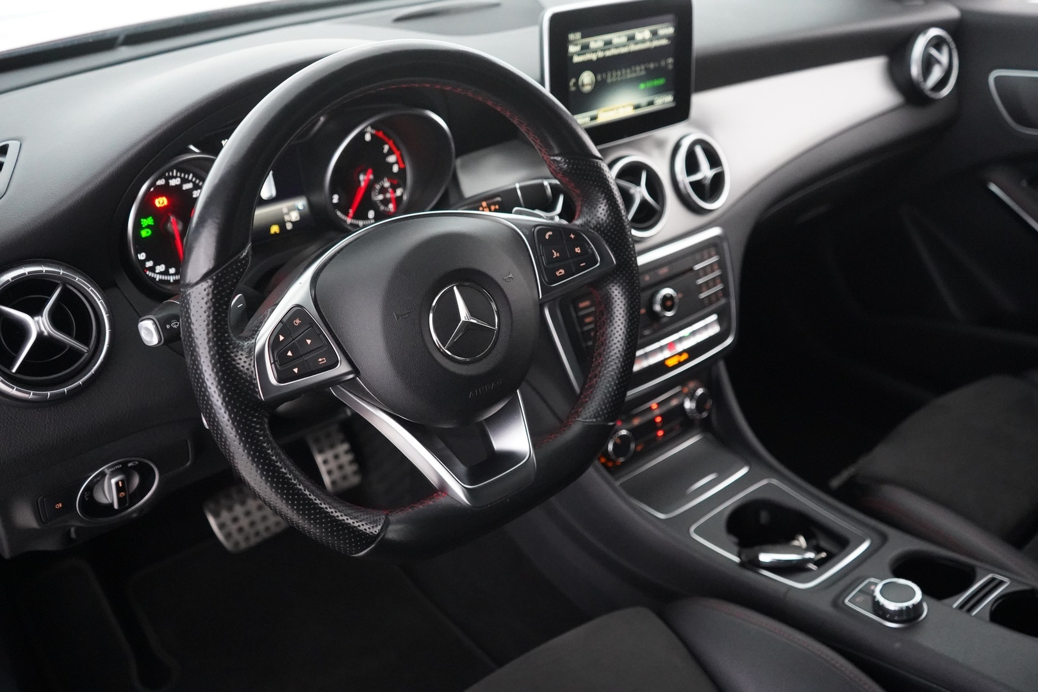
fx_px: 923
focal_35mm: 32
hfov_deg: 58.7
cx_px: 519
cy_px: 346
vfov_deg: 41.1
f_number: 4
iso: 12800
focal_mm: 32
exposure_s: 1/60
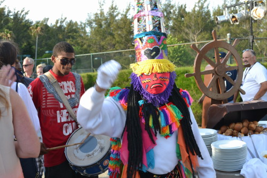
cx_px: 134
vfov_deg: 28.1
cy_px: 89
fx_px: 356
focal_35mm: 48
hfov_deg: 41.1
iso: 180
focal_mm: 32
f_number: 5.6
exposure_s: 1/125
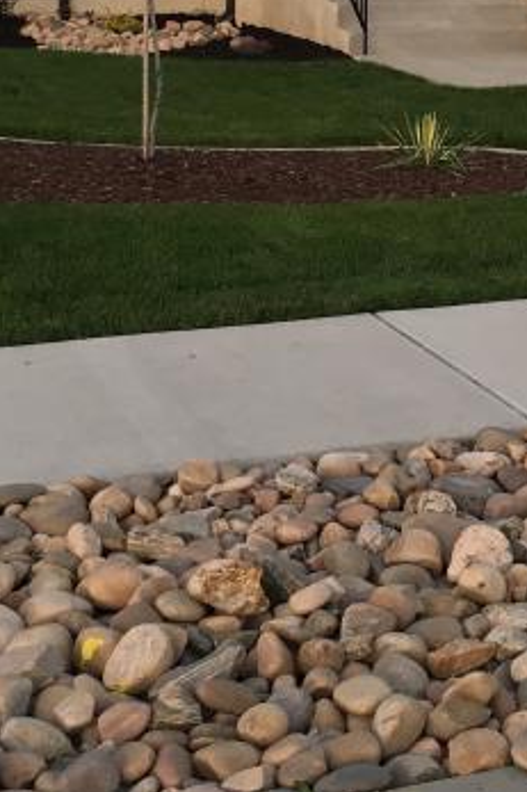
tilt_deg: -3.5
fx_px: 1956
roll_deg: -0.7
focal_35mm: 89
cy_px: -16
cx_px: 543
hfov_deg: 15.0
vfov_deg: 22.0
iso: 25
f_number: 2.2
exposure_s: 1/40
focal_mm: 4.15
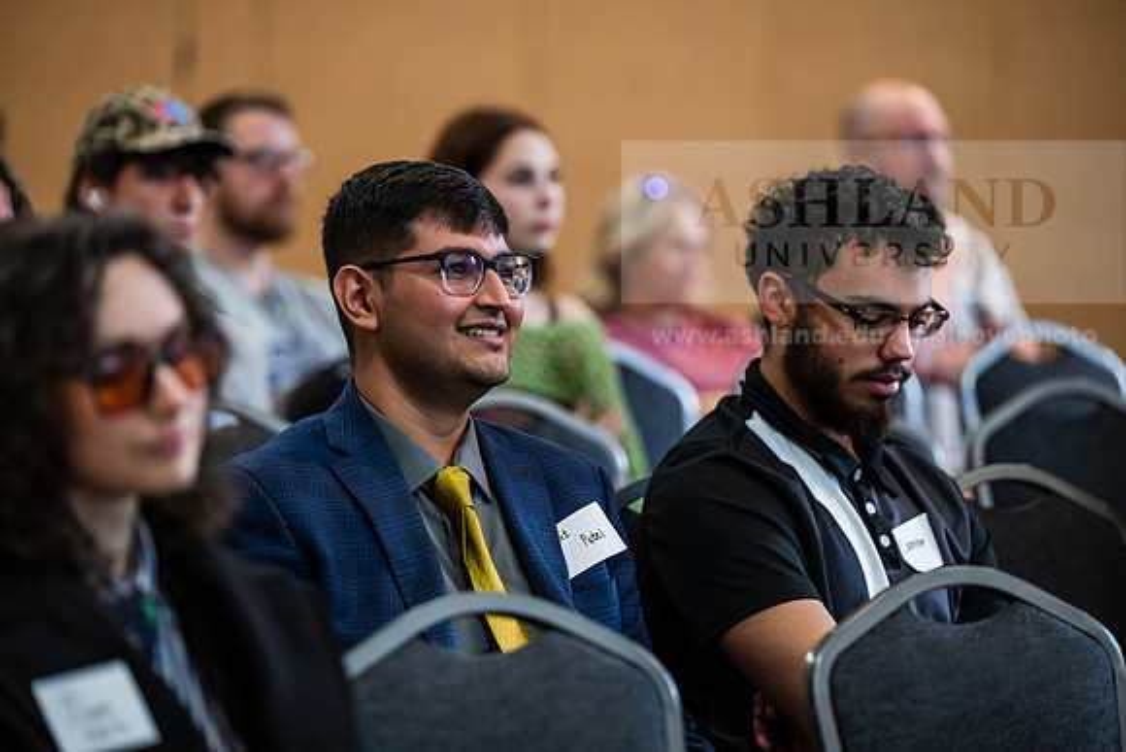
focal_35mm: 165
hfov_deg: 12.4
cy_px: 376
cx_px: 563
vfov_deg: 8.3
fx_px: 5162
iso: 1600
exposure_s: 1/200
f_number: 3.2
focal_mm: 165
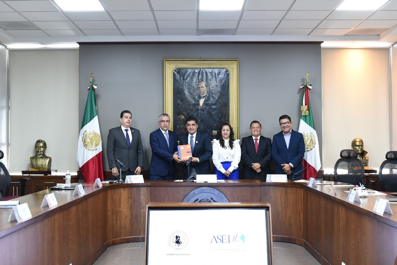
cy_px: 132
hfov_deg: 39.6
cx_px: 198
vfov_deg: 27.0
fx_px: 552
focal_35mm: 50
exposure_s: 1/80
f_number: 5
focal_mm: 50
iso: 4000
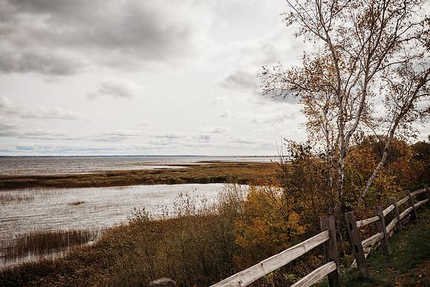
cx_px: 215
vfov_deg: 37.9
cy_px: 144
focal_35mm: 35
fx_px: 418
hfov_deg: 54.4
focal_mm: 35
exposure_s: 1/1000
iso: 80
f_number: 2.8
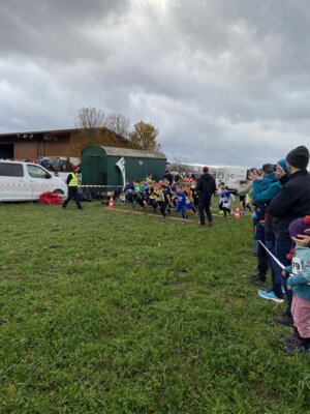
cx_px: 155
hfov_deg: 53.1
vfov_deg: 67.3
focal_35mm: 26
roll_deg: -0.9
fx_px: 310
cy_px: 207
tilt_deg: -4.3
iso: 32
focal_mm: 4.25
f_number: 1.8
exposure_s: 1/666
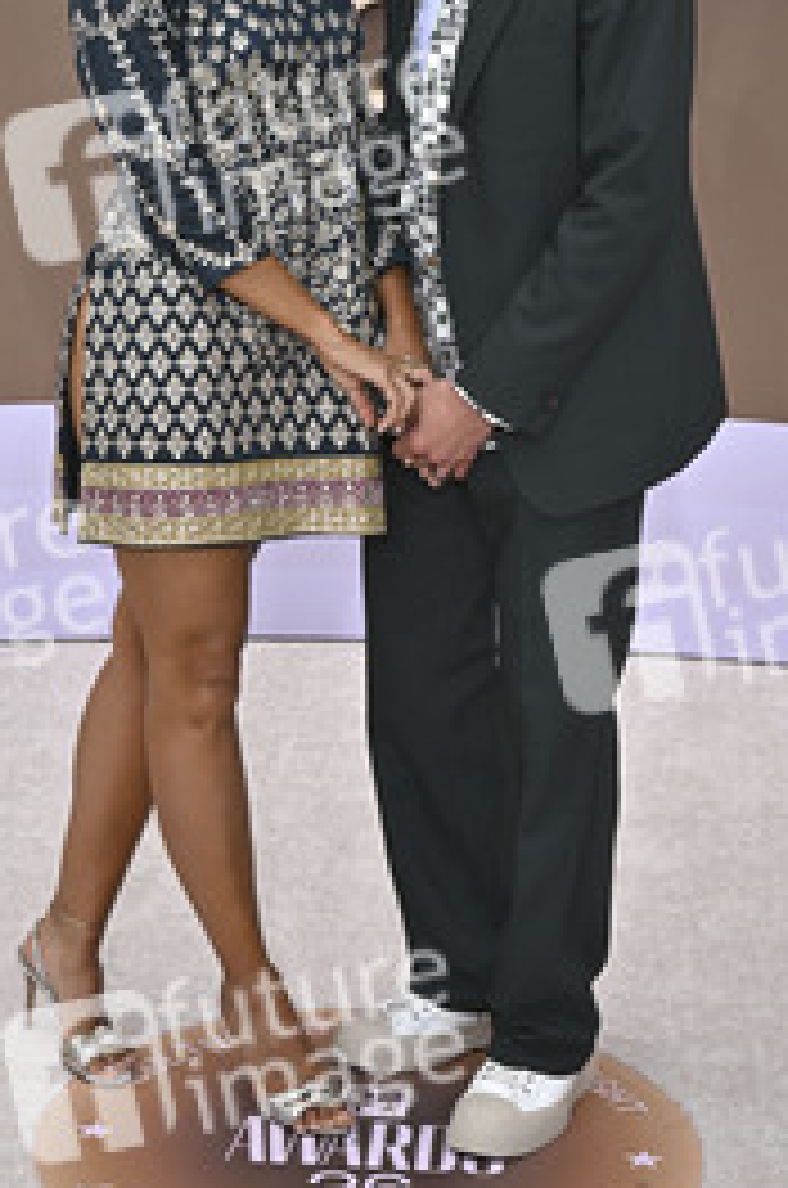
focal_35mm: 85
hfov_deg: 16.0
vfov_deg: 23.8
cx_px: 365
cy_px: 382
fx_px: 2802
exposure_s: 1/320
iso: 250
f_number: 10
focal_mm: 56
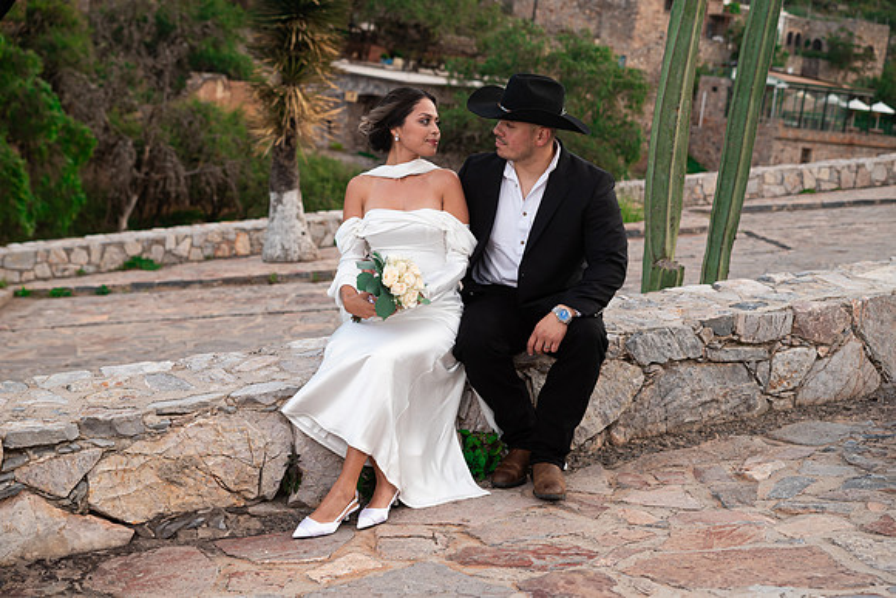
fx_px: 1494
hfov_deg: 33.4
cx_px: 448
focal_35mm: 60
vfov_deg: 22.6
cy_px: 299
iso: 125
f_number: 5.6
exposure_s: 1/125
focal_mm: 60
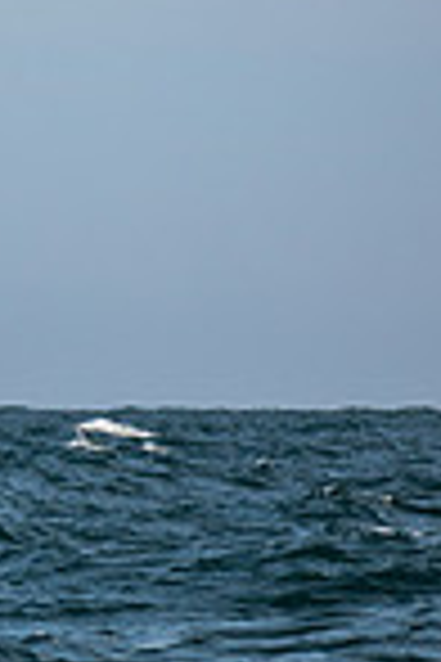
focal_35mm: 563
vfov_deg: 3.7
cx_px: -796
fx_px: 10344
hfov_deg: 2.4
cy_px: -20
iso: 200
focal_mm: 95
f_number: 6.3
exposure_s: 1/2000
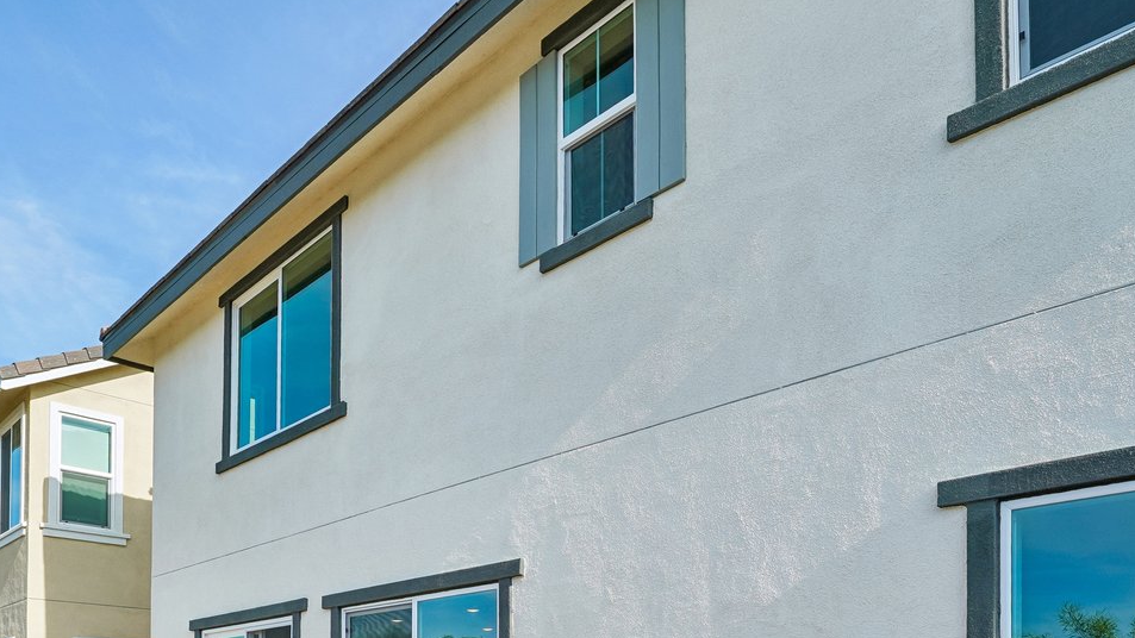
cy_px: 714
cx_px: 481
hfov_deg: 69.5
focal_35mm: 27
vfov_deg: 36.0
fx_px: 813
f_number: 8
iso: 100
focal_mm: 12
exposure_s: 1/200
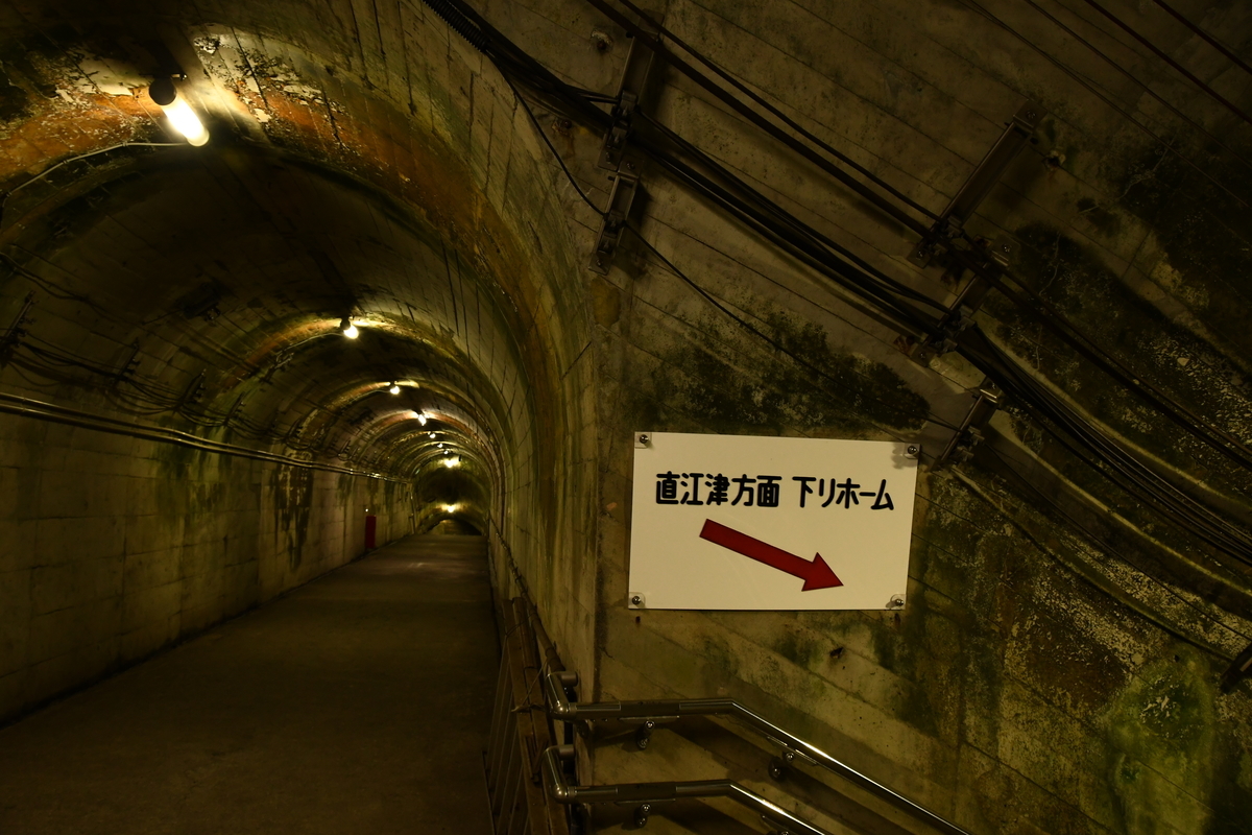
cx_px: 626
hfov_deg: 67.4
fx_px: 939
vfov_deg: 47.9
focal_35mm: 27
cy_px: 418
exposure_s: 1/25
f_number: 5.6
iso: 1250
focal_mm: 18
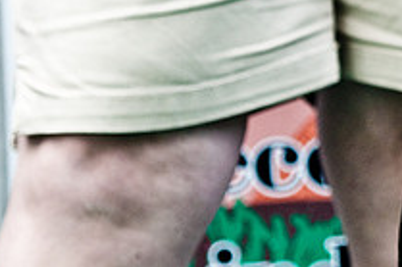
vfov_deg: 2.9
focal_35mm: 466
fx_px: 5199
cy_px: -53
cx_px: 531
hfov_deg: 4.4
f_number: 2.8
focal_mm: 112
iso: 200
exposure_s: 1/800
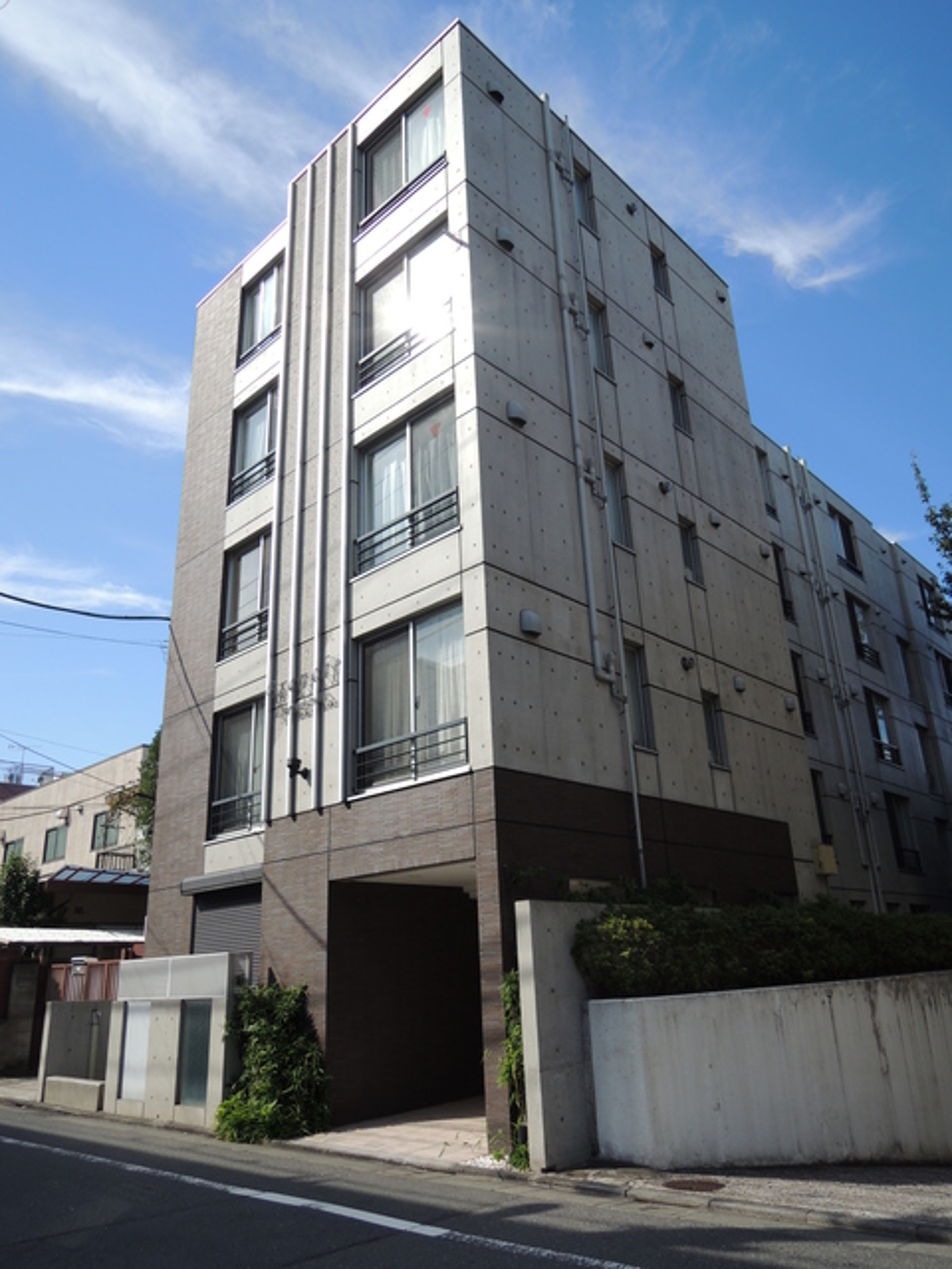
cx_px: 476
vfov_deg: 71.6
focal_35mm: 24
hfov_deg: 56.8
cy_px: 634
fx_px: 880
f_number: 2.8
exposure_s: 1/1250
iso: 100
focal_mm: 4.3
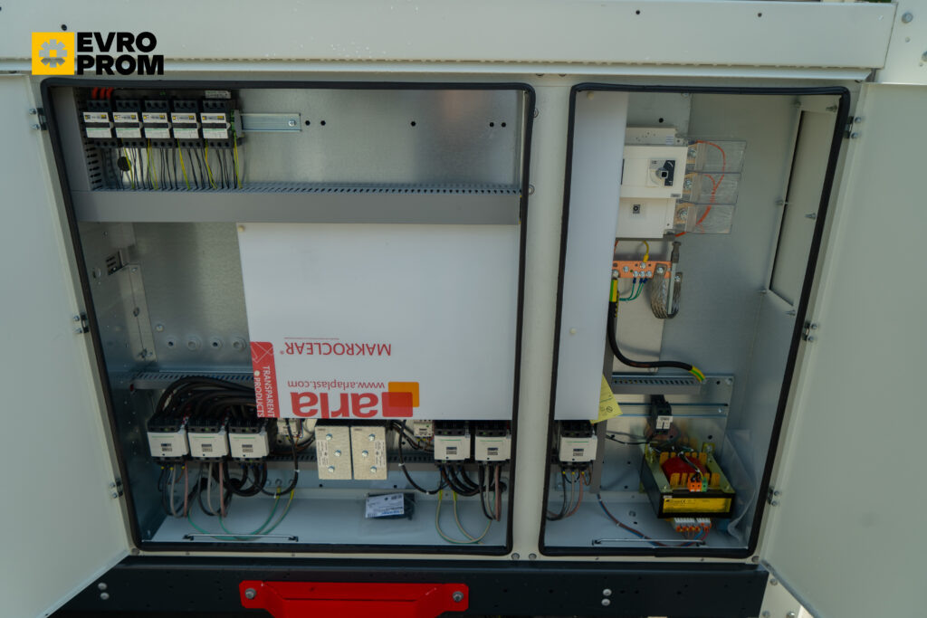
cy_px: 309
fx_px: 618
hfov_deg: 73.7
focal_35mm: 24
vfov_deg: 53.1
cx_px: 464
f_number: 5.6
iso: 200
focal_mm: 24
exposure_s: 1/125
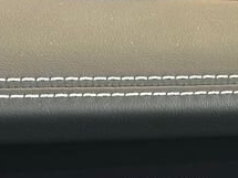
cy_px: 310
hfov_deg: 8.5
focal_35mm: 229
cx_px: 325
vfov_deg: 6.4
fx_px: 1574
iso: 500
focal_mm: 6.86
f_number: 1.78
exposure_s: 1/25
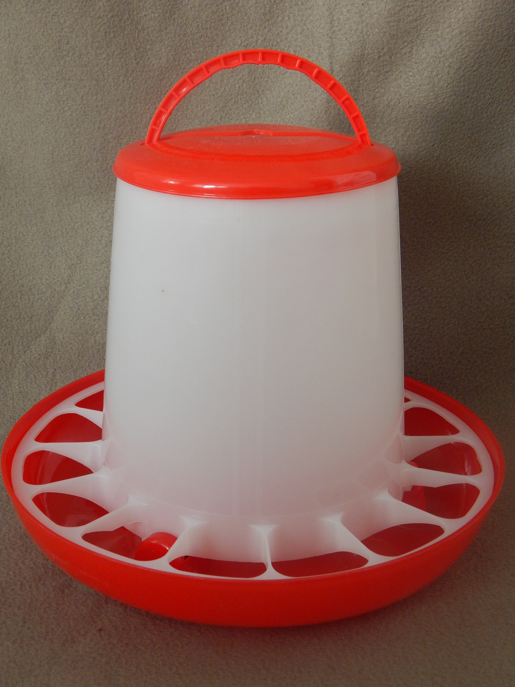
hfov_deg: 27.0
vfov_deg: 35.5
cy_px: 344
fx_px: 1071
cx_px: 258
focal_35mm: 54
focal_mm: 9.7
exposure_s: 1/30
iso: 250
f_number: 3.8
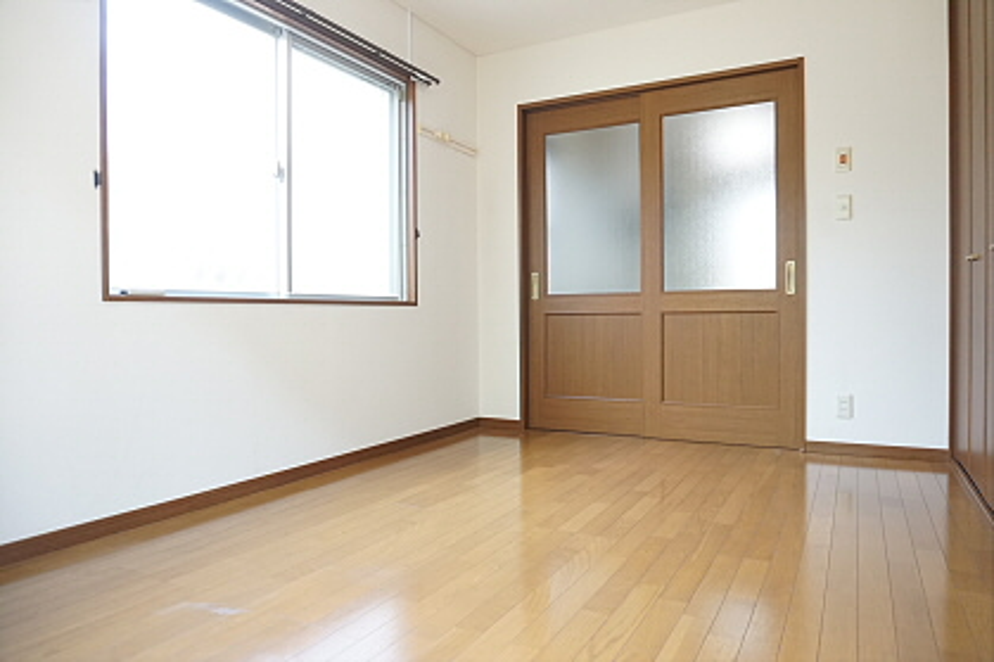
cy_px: 331
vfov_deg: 53.1
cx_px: 497
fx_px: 662
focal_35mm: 24
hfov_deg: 73.8
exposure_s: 1/160
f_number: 4
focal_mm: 16
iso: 1250
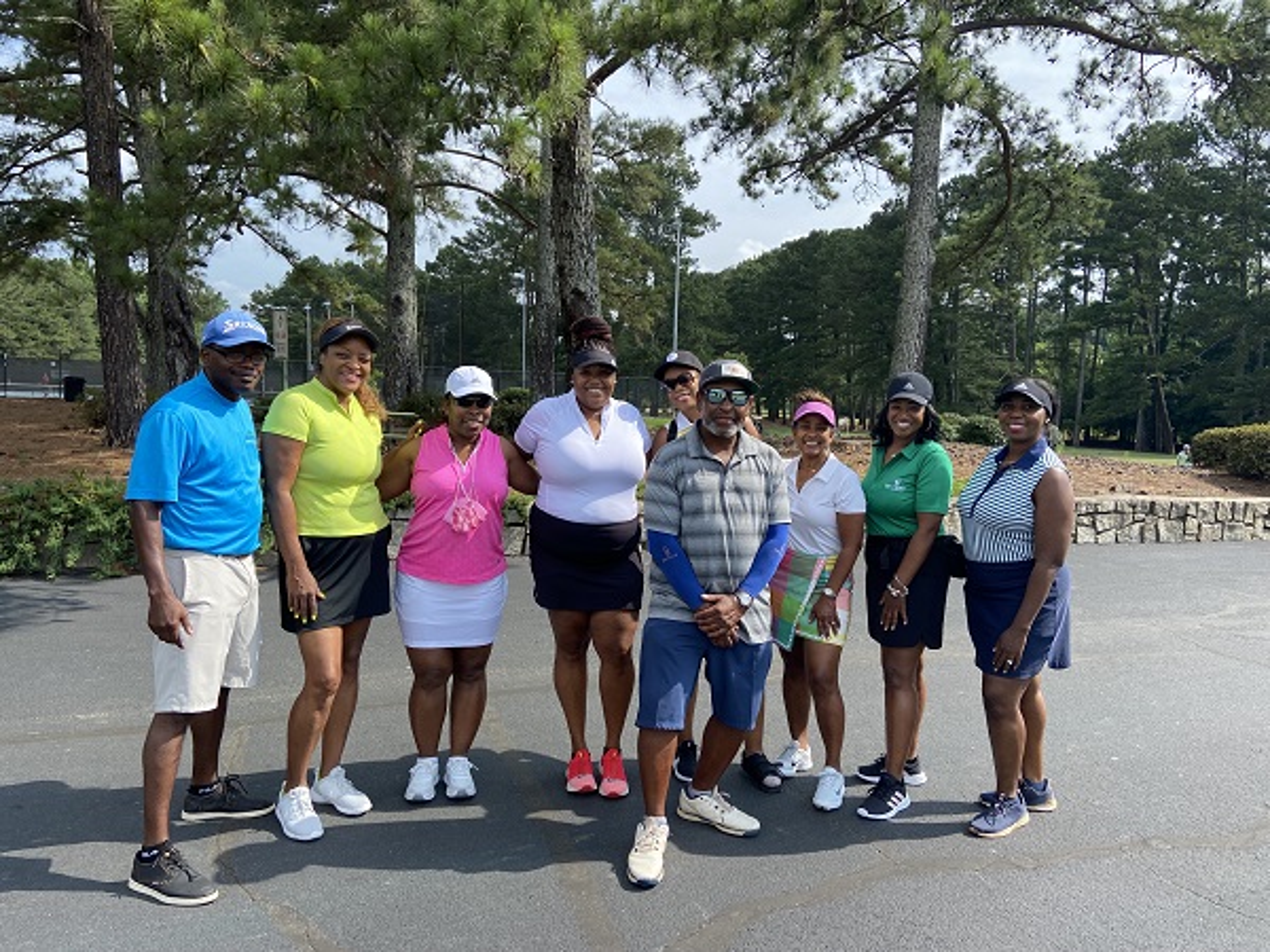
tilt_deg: -5.5
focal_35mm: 26
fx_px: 954
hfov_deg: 67.3
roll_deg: -1.1
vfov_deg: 53.1
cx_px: 635
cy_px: 476
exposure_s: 1/1429
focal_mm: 4.25
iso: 32
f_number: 1.8
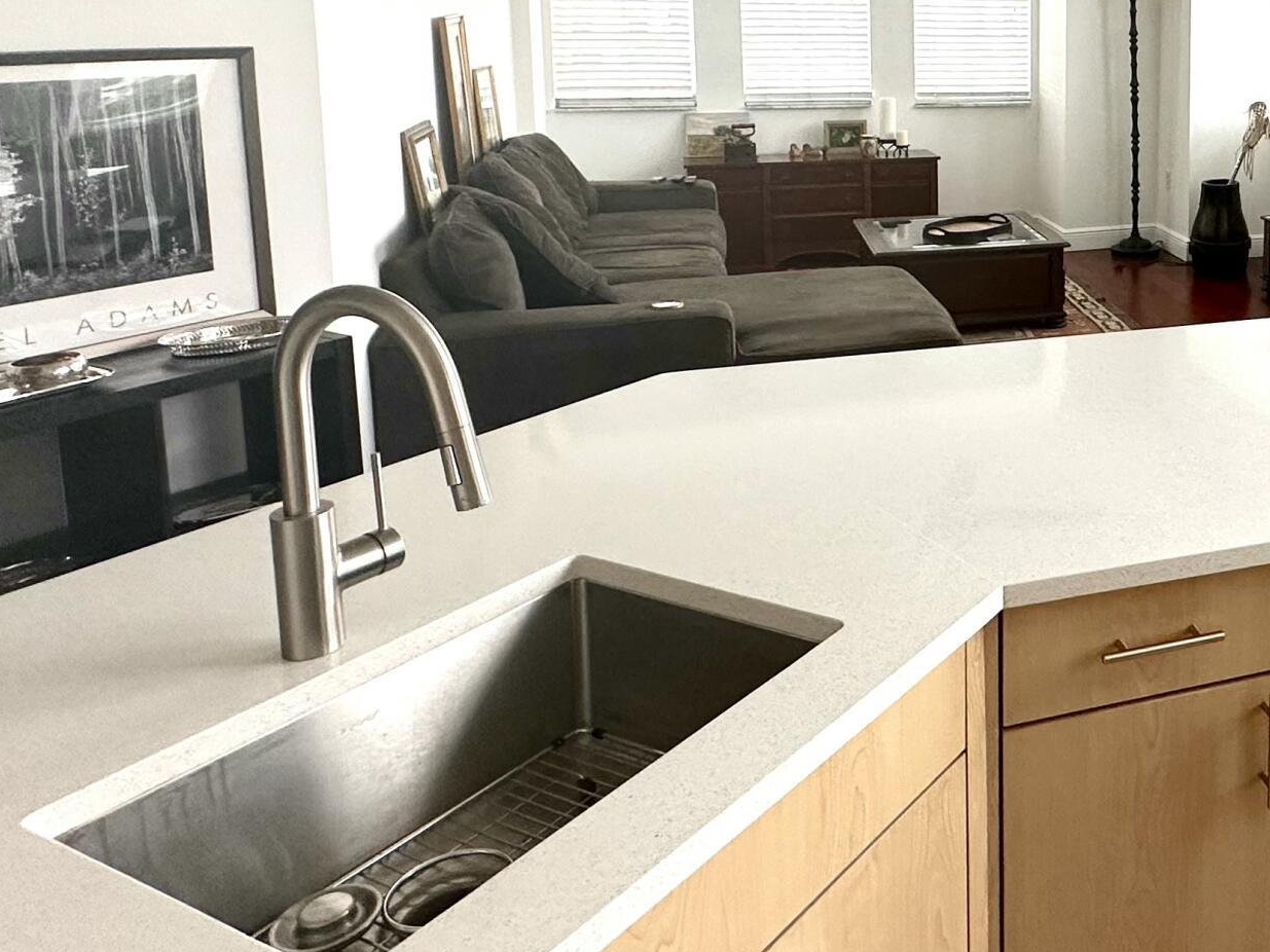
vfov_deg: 39.8
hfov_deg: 47.5
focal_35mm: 34
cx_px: 1183
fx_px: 1247
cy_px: 161
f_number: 2.2
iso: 125
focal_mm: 2.22
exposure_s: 1/99
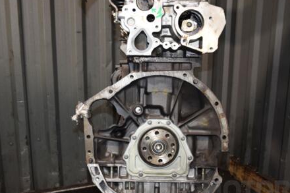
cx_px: 122
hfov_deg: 43.5
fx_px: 362
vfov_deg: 29.8
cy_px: 103
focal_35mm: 45
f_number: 5
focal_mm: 22
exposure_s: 1/60
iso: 800
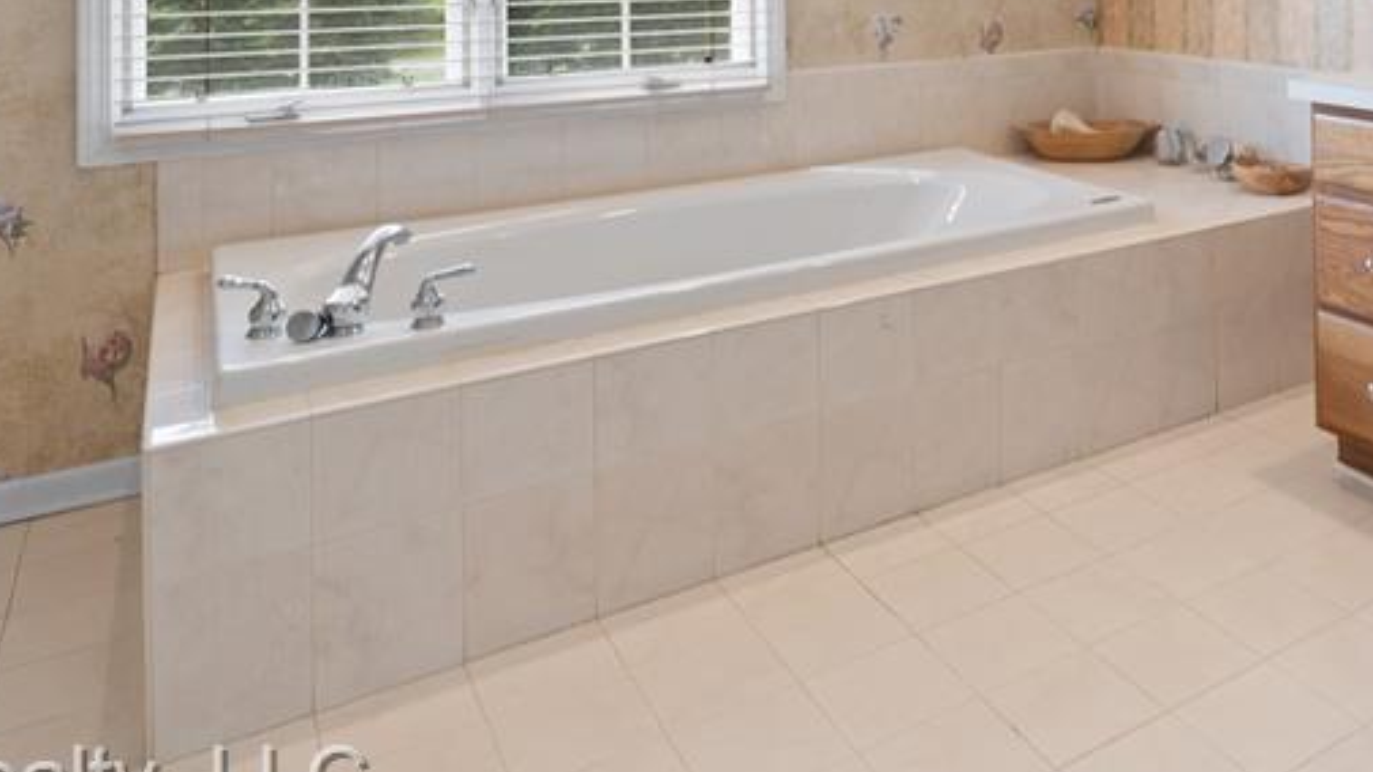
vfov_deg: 30.8
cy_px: -84
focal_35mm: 34
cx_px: 1093
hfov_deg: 54.2
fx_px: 1238
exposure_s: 1/4
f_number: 9
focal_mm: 16
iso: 200
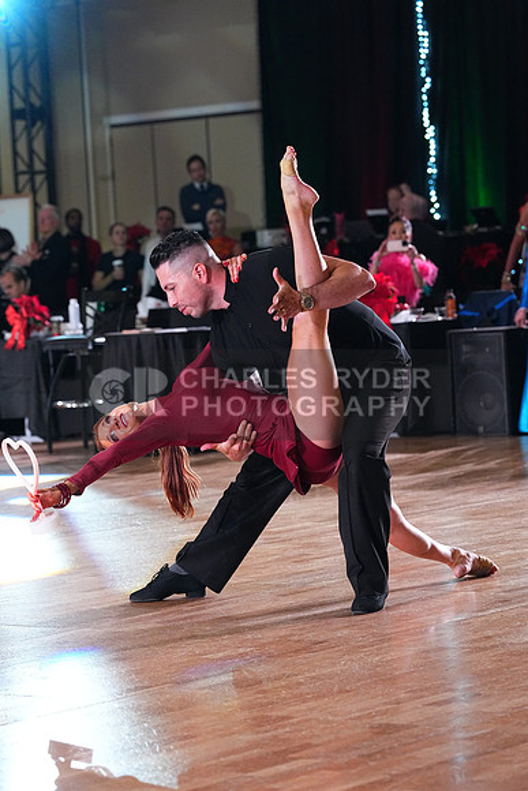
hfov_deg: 11.2
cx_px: 264
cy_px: 396
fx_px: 2704
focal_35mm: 123
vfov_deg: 16.6
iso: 6400
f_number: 5
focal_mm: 123
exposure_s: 1/400
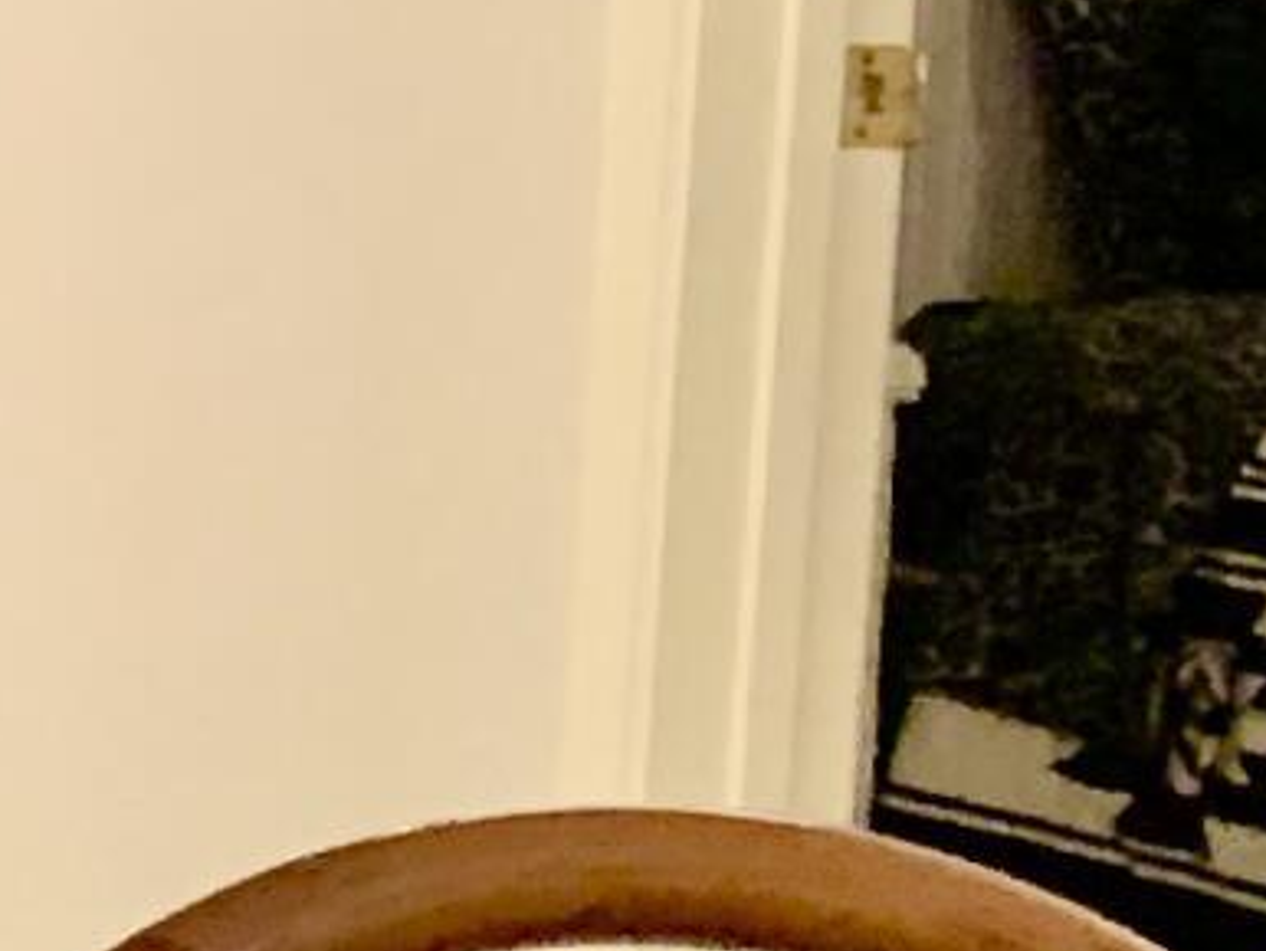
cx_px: -3542
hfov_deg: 7.4
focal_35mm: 202
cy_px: 233
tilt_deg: -6.9
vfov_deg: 7.4
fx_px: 7392
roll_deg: -0.2
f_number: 1.8
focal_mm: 4.25
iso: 250
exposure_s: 1/40
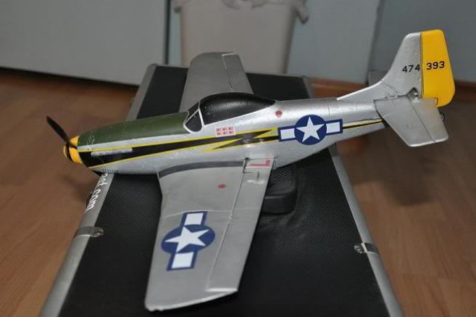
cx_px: 268
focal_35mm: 46
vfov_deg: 29.4
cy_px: 148
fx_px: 603
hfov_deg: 43.0
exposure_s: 1/60
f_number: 4
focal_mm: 25
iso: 800
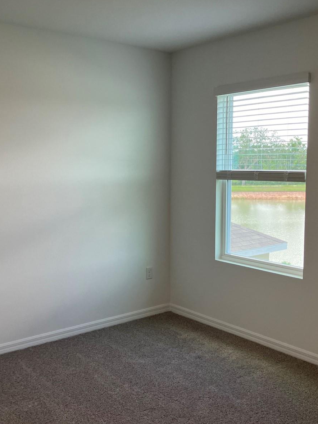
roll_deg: +0.9
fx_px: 466
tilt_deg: -5.0
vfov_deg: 49.0
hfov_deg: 37.6
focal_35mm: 38
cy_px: 212
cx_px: 131
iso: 64
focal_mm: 3.99
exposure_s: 1/120
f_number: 1.8
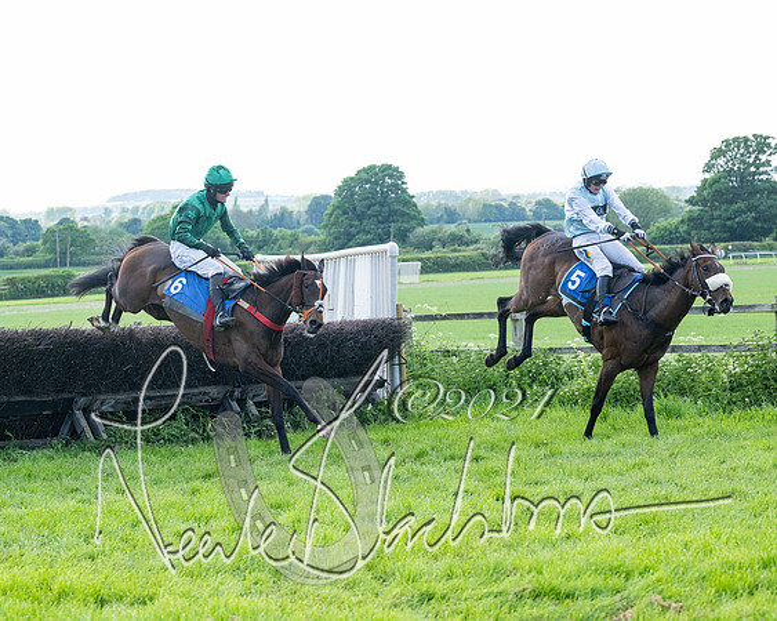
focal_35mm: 93
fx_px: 2142
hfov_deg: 20.5
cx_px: 235
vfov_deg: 16.5
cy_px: 306
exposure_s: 1/4000
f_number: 4
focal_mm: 70
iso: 1250
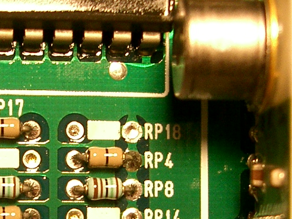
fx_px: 1046
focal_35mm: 124
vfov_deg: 11.7
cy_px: 252
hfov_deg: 15.8
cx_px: 59
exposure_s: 1/50
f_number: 2.8
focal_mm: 8
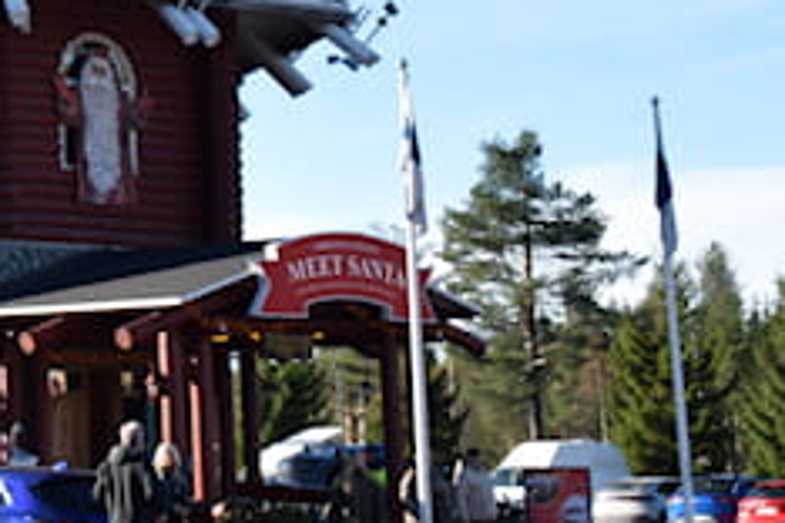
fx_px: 2464
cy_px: -89
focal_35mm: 113
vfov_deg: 11.9
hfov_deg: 16.4
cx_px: -416
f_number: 9
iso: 200
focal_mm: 22
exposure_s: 1/320
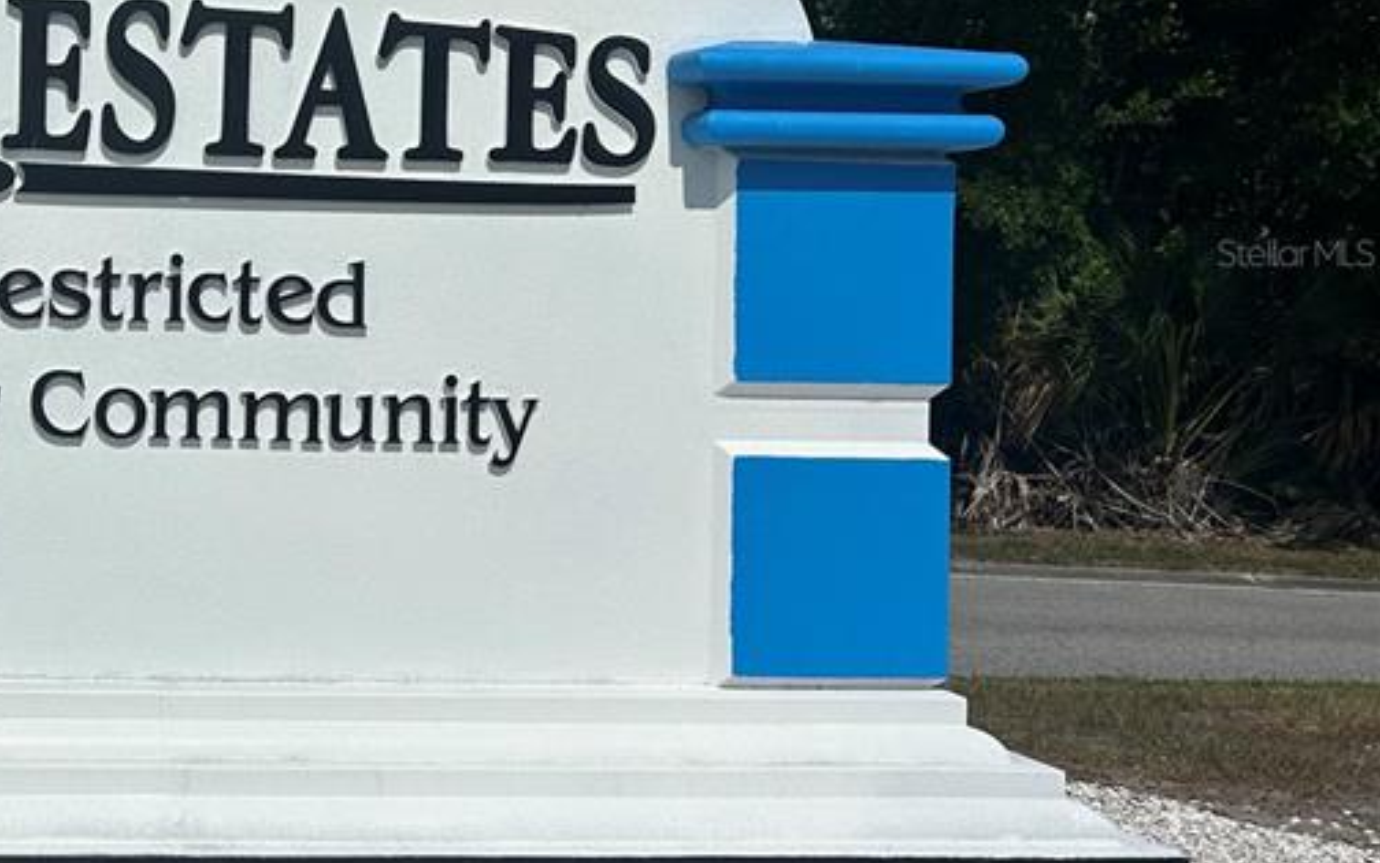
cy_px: 252
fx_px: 2106
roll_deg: -1.4
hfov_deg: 33.1
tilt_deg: +1.0
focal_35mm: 56
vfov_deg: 23.0
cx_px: -19
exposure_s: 1/16393
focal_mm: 5.7
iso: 40
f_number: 1.5
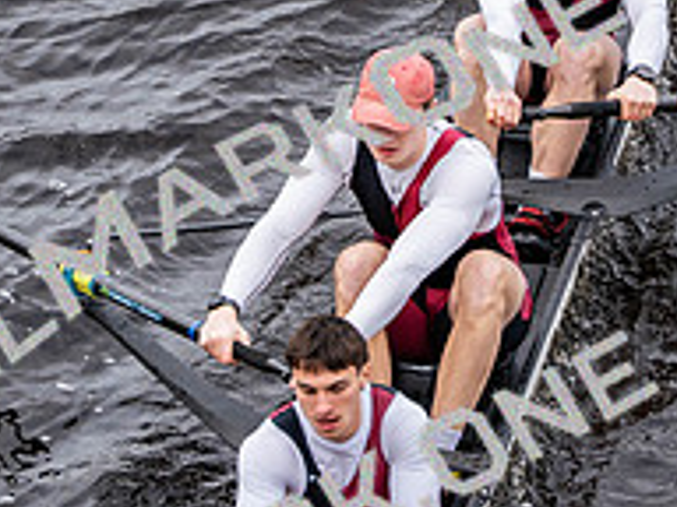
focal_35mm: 580
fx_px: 11343
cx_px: 522
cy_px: -48
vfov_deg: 2.6
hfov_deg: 3.4
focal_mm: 200
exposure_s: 1/2000
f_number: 2.8
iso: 320
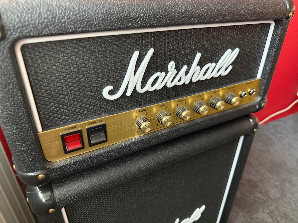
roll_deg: -1.4
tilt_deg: -28.7
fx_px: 207
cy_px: 112
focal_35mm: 24
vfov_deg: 56.8
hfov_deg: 71.6
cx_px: 149
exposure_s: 1/40
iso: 1000
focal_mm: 6.76
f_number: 1.78
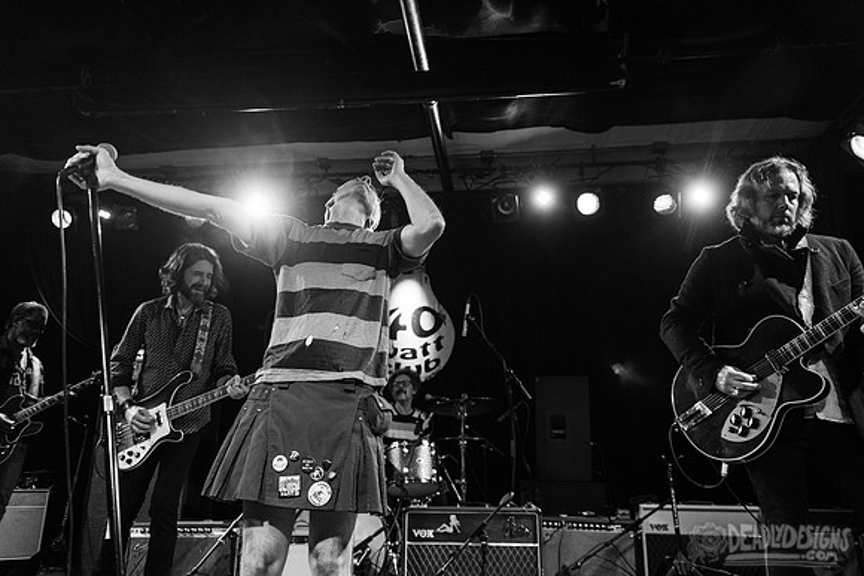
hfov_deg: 67.4
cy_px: 288
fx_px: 648
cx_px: 432
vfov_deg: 48.0
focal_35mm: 27
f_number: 3.2
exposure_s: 1/200
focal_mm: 27
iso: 2000
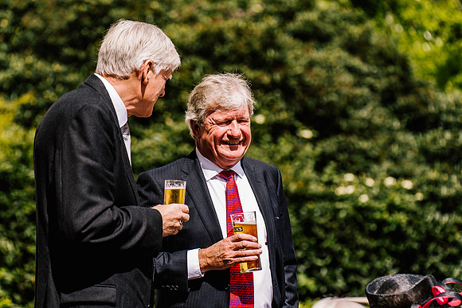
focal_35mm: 178
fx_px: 2289
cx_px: 231
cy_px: 154
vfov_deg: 7.7
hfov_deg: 11.5
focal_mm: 171
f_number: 4.5
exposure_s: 1/800
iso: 125
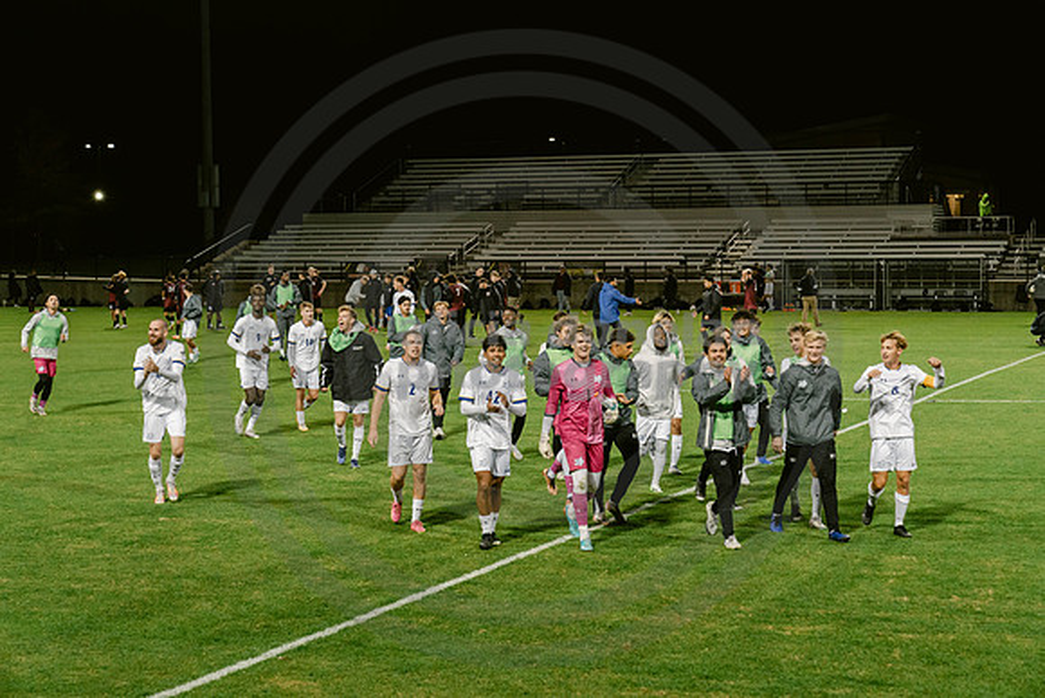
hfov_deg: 28.8
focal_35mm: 70
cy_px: 349
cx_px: 522
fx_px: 2032
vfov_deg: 19.5
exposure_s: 1/160
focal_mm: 70
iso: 2000
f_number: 5
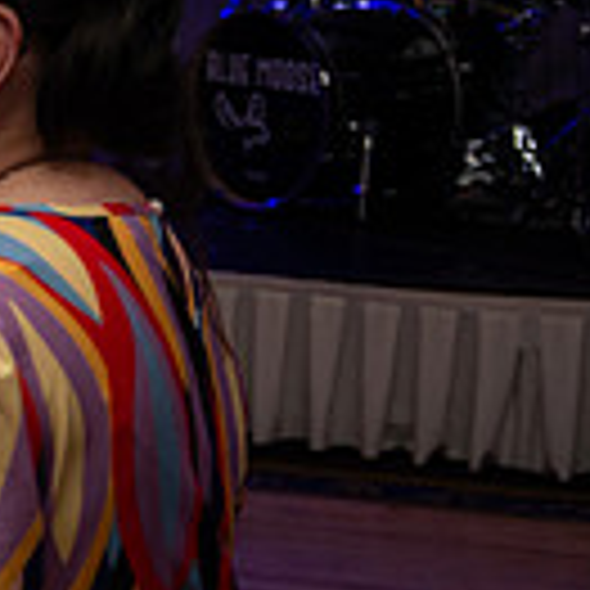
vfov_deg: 14.5
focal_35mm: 120
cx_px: -640
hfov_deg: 12.5
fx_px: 2314
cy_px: 241
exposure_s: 1/160
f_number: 3.5
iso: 500
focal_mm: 32
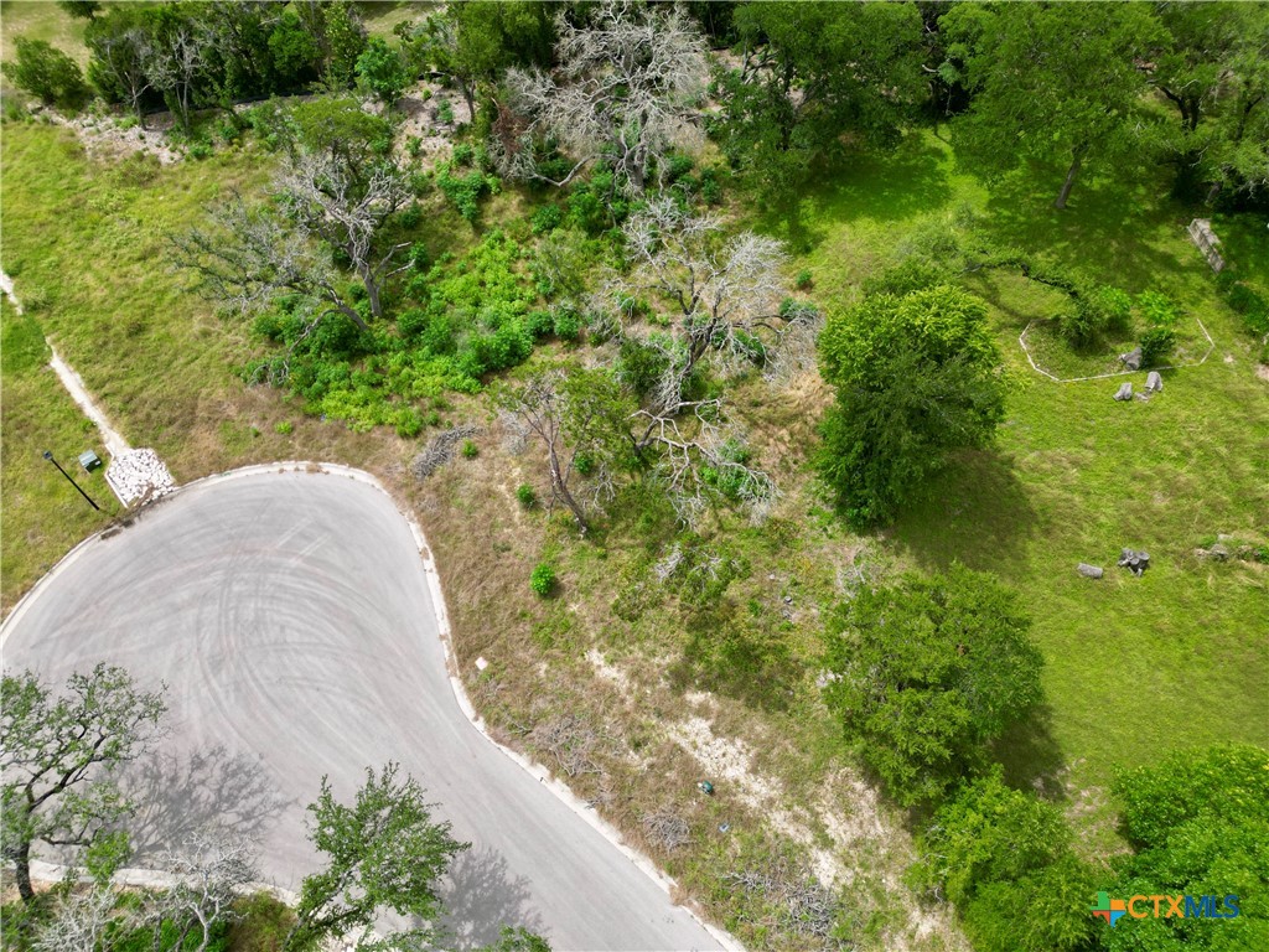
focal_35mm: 24
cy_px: 476
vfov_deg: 56.8
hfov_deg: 71.6
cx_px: 634
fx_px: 880
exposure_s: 1/2000
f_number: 1.7
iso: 110
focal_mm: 6.72
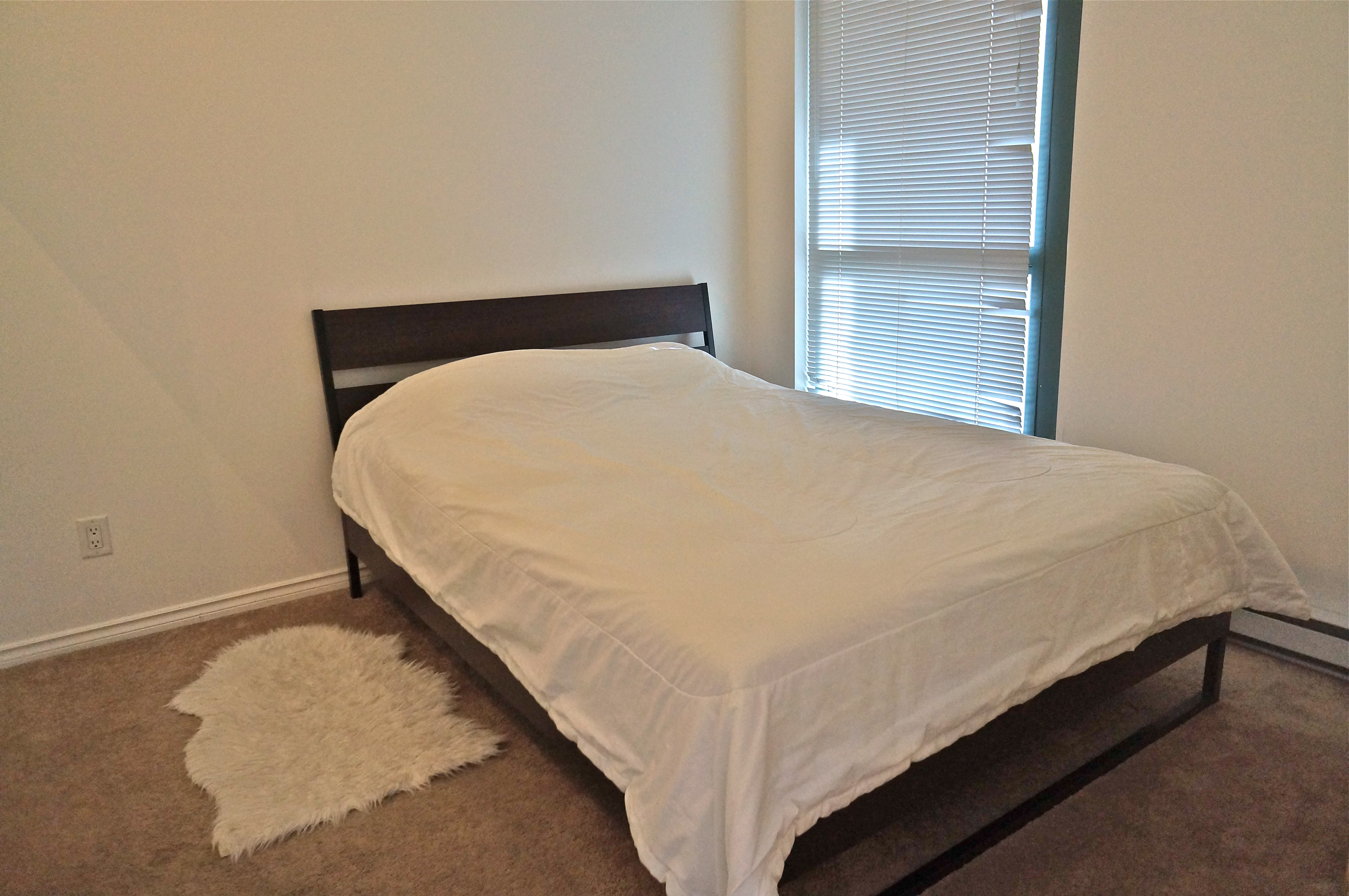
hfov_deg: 73.8
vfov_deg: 53.0
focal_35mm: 24
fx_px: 898
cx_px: 674
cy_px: 448
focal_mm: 16
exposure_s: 1/60
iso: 800
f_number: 4
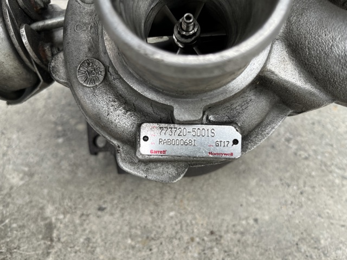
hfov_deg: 67.3
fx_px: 260
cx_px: 174
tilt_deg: -50.2
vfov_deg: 53.0
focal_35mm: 26
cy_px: 130
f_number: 1.6
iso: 32
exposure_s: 1/129
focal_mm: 5.1
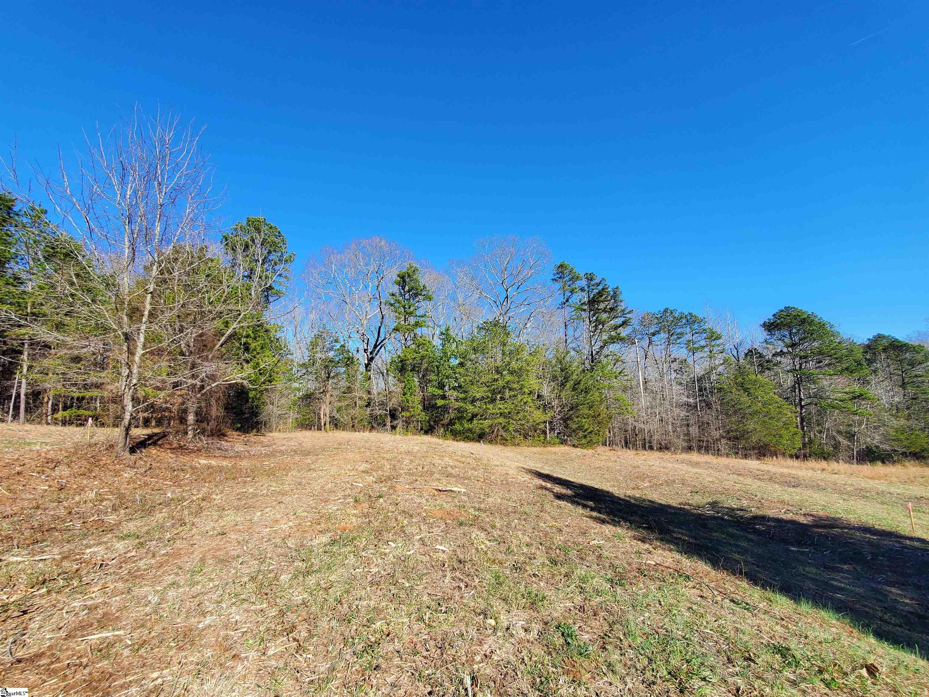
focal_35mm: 13
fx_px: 349
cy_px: 348
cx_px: 464
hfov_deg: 106.2
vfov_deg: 89.9
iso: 50
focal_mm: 1.8
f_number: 2.2
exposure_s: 1/555
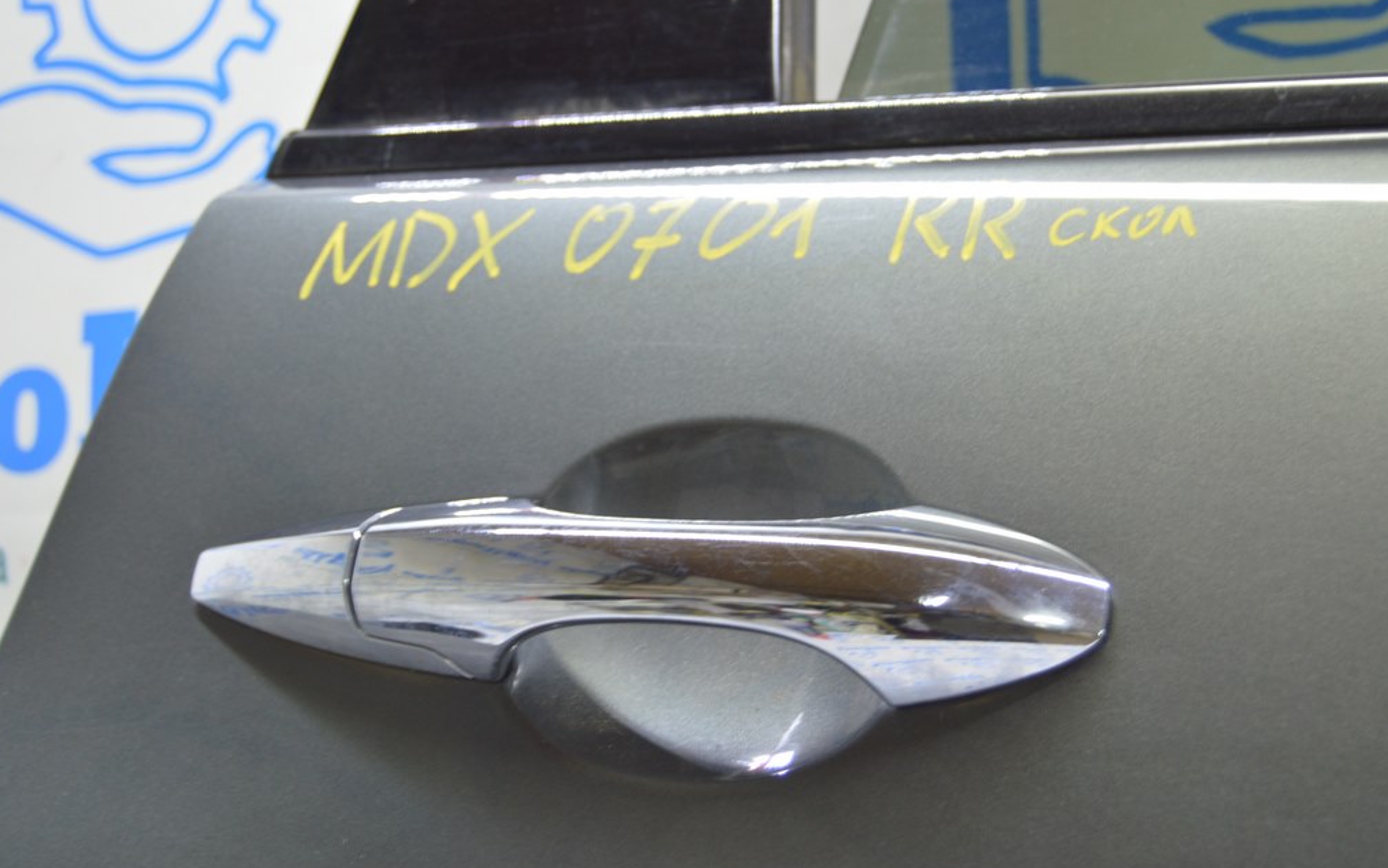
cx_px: 695
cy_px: 448
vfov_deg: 22.0
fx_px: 2232
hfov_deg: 34.5
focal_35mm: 59
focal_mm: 38
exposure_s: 1/13
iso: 400
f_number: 5.6
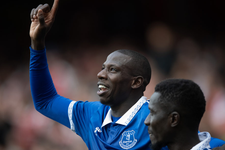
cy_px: 71
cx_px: 114
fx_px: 4174
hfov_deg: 3.1
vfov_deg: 2.1
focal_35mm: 668
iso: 4500
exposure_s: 1/2000
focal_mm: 600
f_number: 4
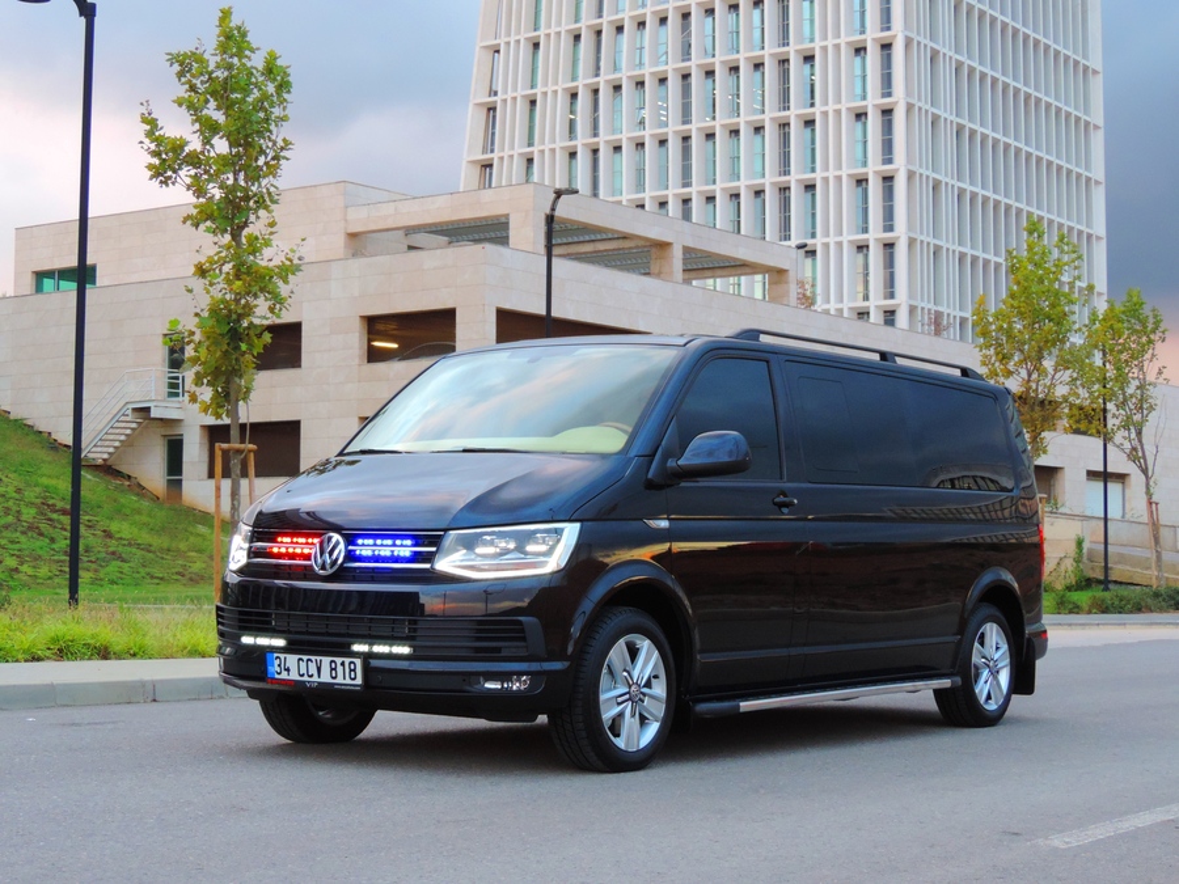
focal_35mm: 60
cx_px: 590
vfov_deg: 24.4
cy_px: 442
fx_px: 2044
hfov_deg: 32.2
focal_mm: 10.7
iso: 400
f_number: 4.2
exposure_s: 1/50
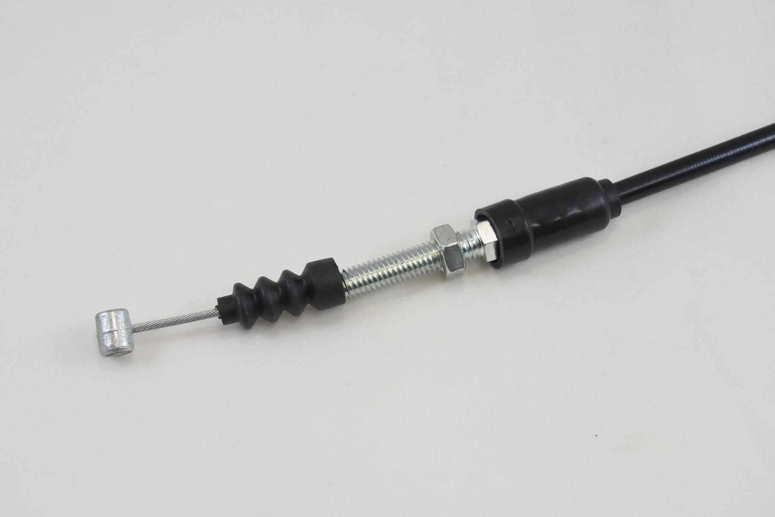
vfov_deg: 16.9
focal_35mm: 81
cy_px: 258
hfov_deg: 25.1
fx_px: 1744
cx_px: 388
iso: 640
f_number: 5.6
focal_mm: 30
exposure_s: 1/125
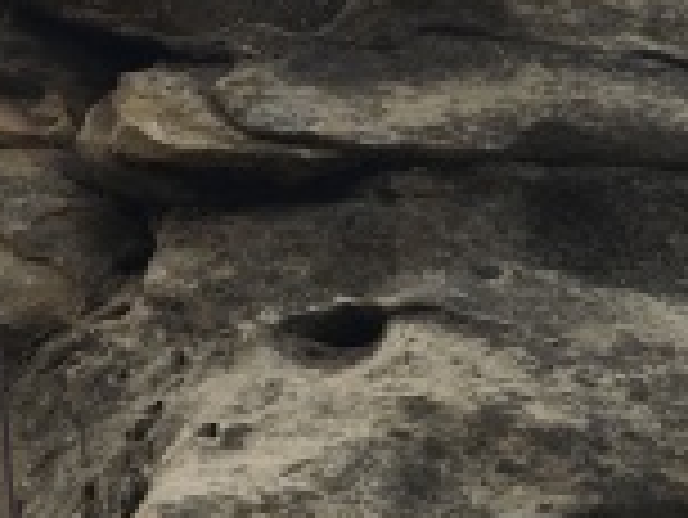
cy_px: -81
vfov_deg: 12.0
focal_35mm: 121
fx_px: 2407
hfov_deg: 14.2
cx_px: -580
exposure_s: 1/353
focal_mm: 4.15
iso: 25
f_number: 2.2
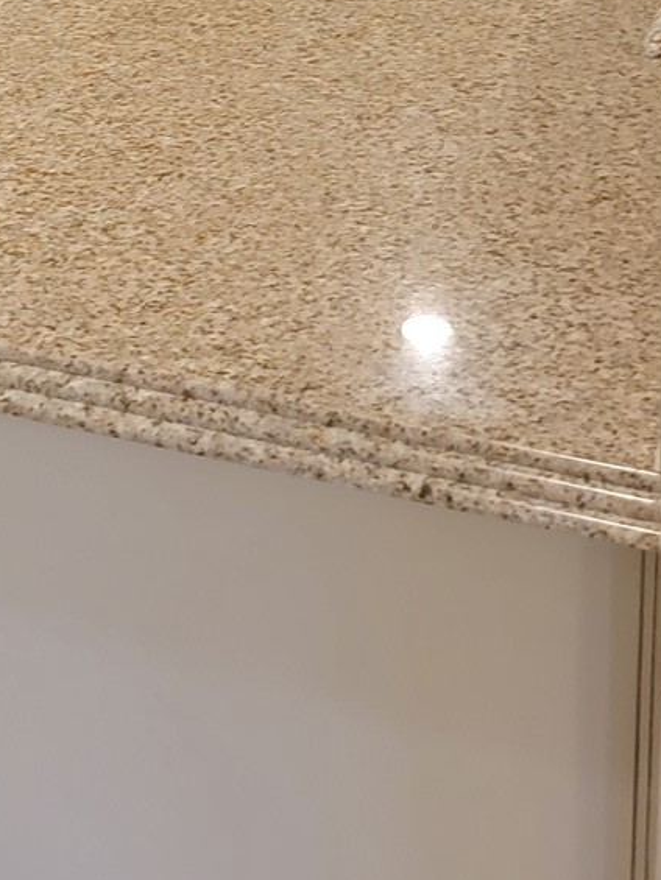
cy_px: -198
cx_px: 58
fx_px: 2214
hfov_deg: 16.7
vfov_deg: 20.9
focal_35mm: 87
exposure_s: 1/40
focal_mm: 6.7
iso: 320
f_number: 1.8
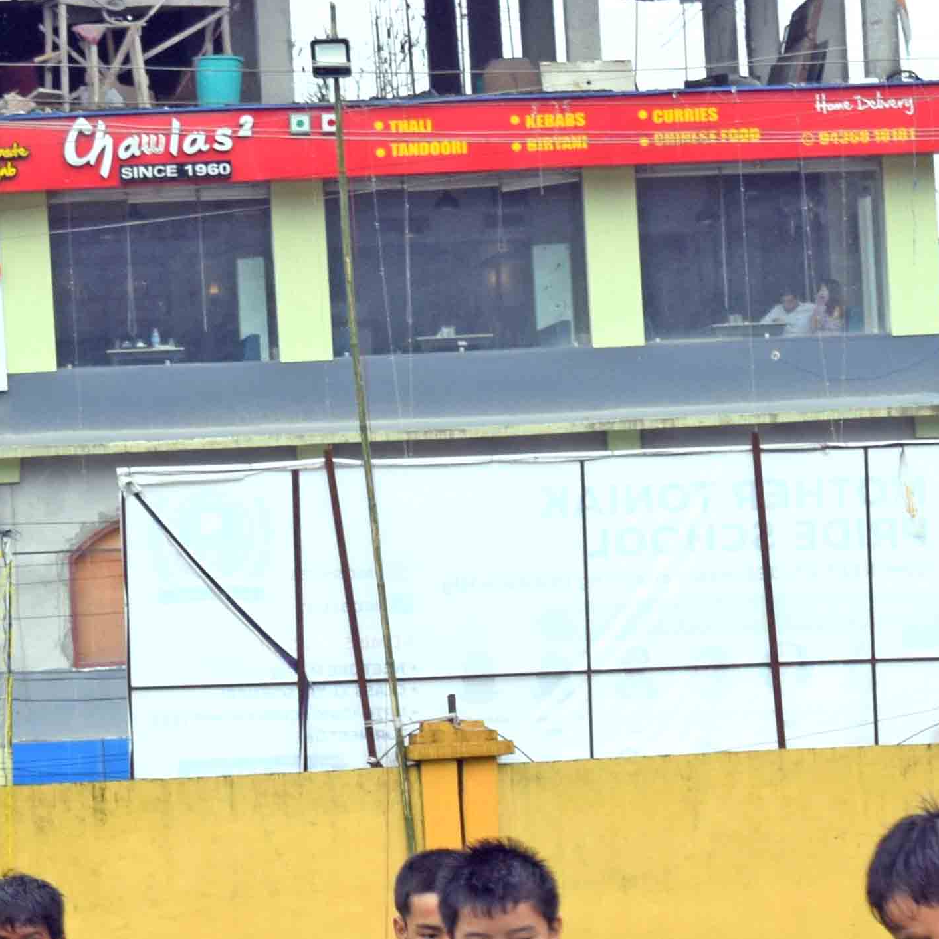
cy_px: 1295
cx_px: 695
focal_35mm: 298
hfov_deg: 5.9
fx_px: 9140
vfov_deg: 5.8
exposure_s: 1/250
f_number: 8
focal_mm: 55
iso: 280
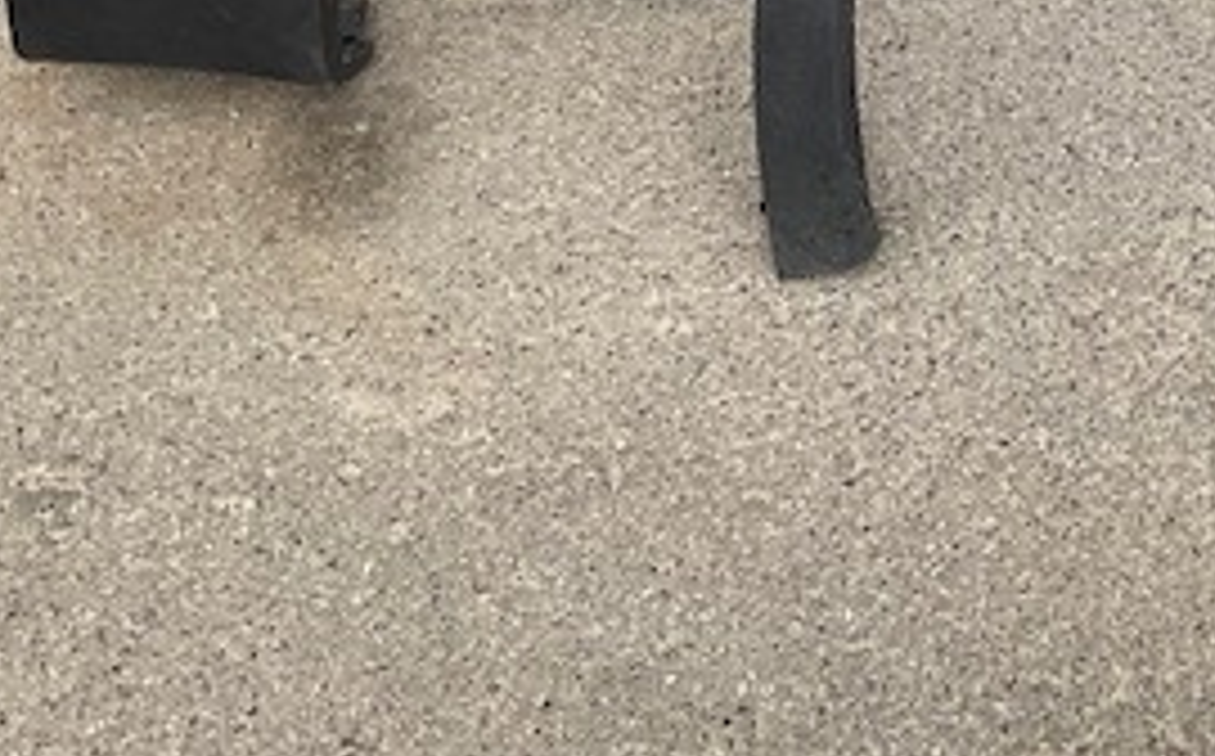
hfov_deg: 26.6
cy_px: -225
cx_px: 1238
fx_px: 2414
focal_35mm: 73
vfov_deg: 16.8
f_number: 1.8
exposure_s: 1/329
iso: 16
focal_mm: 3
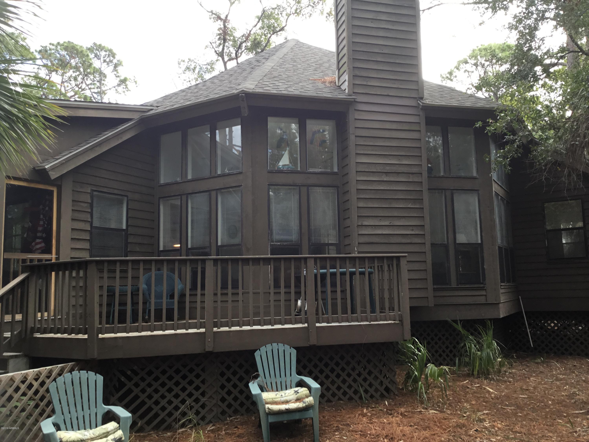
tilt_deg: +6.2
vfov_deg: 45.4
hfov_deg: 58.4
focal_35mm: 31
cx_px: 294
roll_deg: +0.4
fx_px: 527
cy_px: 221
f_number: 2.4
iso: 25
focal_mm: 3.3
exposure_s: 1/123
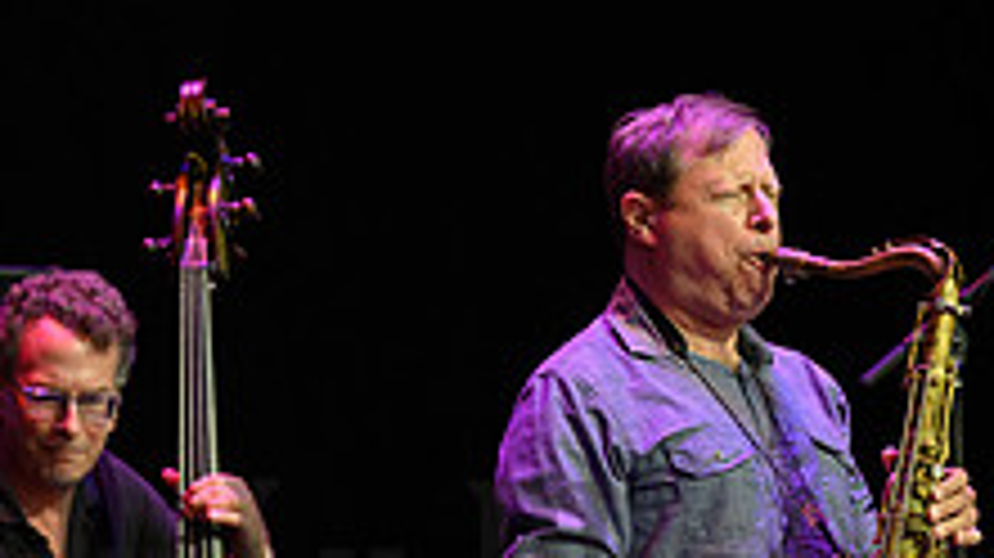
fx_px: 10115
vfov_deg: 3.2
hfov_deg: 5.6
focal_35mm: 384
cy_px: 634
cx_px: 382
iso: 3200
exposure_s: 1/320
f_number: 5.6
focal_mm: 180
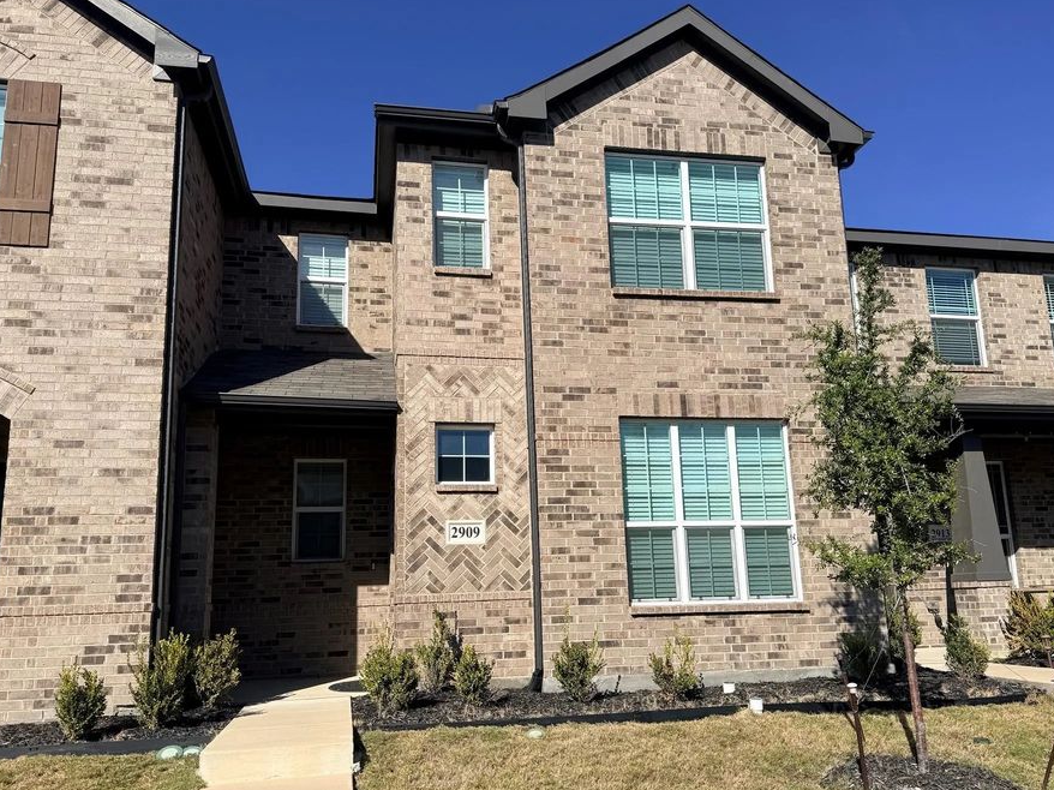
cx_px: 551
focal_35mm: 28
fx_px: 852
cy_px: 433
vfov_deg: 49.7
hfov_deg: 63.4
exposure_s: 1/6711
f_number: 1.78
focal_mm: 6.76
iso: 80
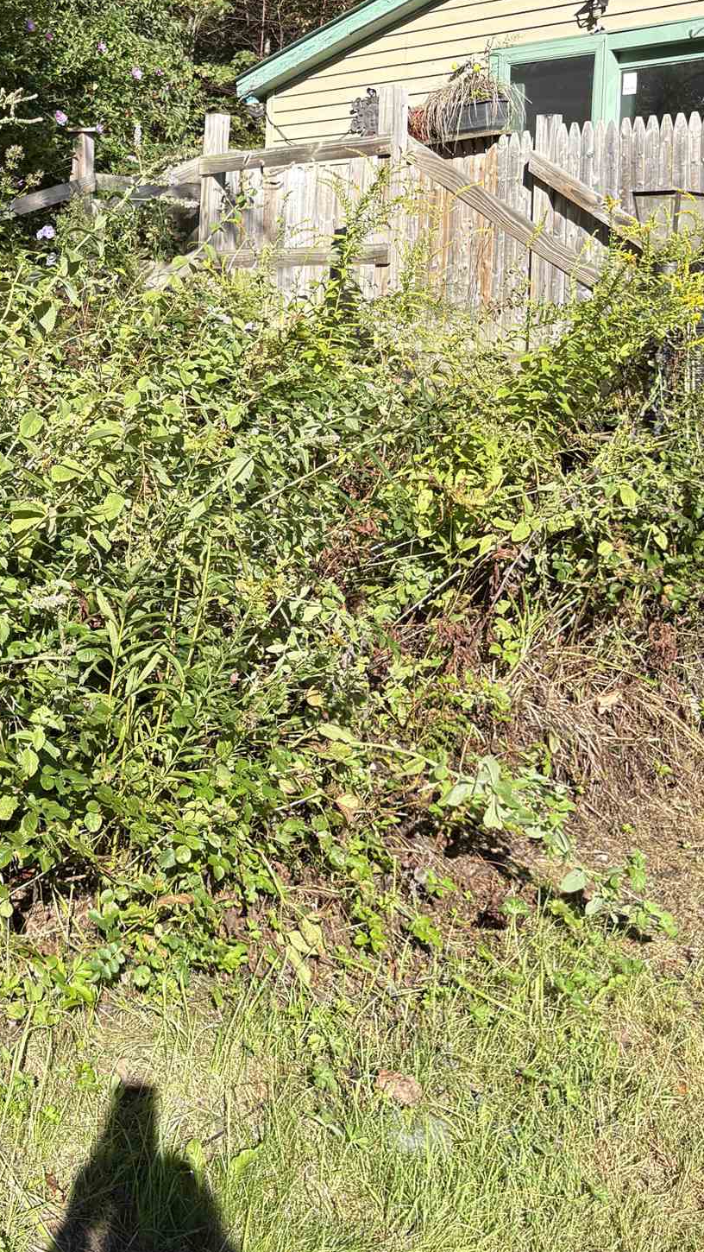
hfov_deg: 25.6
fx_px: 1493
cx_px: 56
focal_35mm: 45
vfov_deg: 44.4
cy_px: 365
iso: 50
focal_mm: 5.96
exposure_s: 1/1550
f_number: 1.6
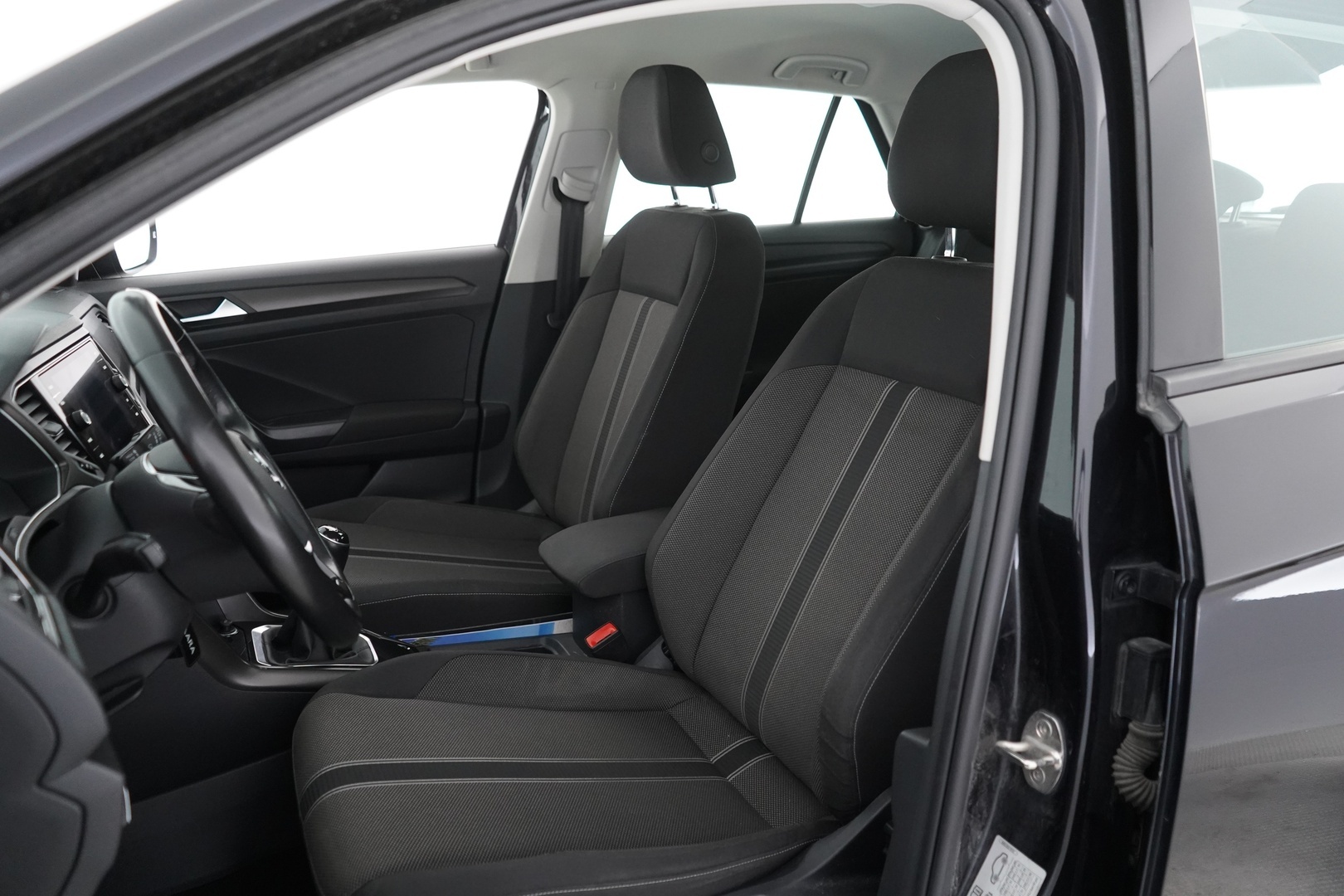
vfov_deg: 46.4
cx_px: 672
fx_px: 1045
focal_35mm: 28
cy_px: 448
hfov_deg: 65.5
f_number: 3.5
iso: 4000
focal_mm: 28
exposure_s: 1/40
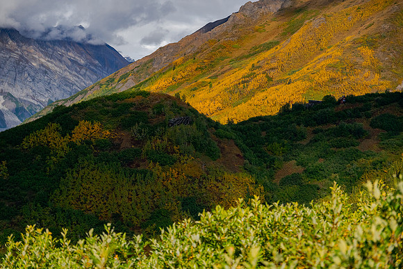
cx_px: 202
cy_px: 134
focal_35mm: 82
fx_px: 918
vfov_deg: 16.7
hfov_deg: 24.8
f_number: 2.8
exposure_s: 1/3200
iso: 200
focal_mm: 55
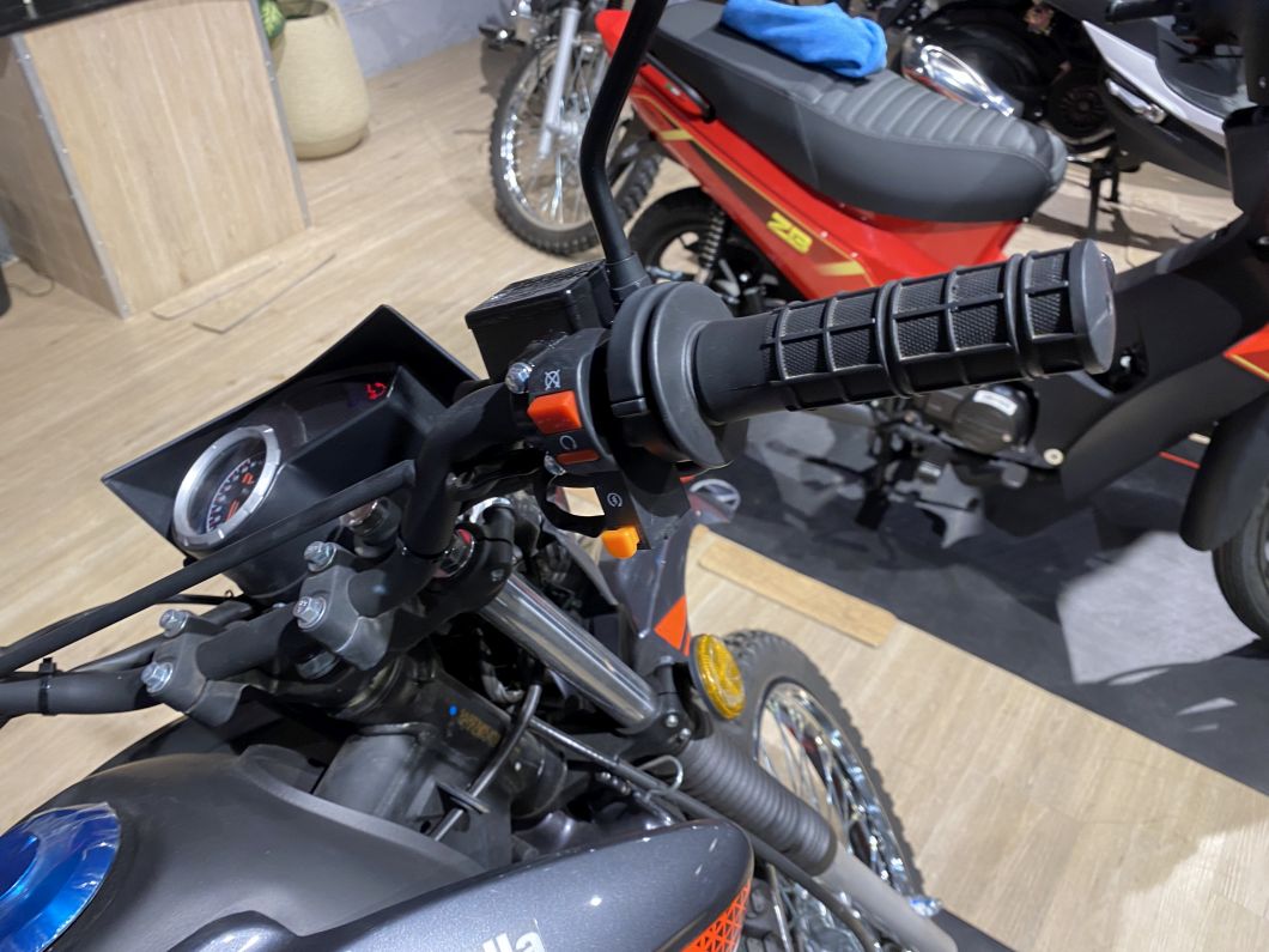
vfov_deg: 53.1
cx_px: 634
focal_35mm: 26
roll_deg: +0.8
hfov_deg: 67.3
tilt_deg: -41.8
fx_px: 953
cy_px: 476
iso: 100
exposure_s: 1/50
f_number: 1.8
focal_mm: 4.25
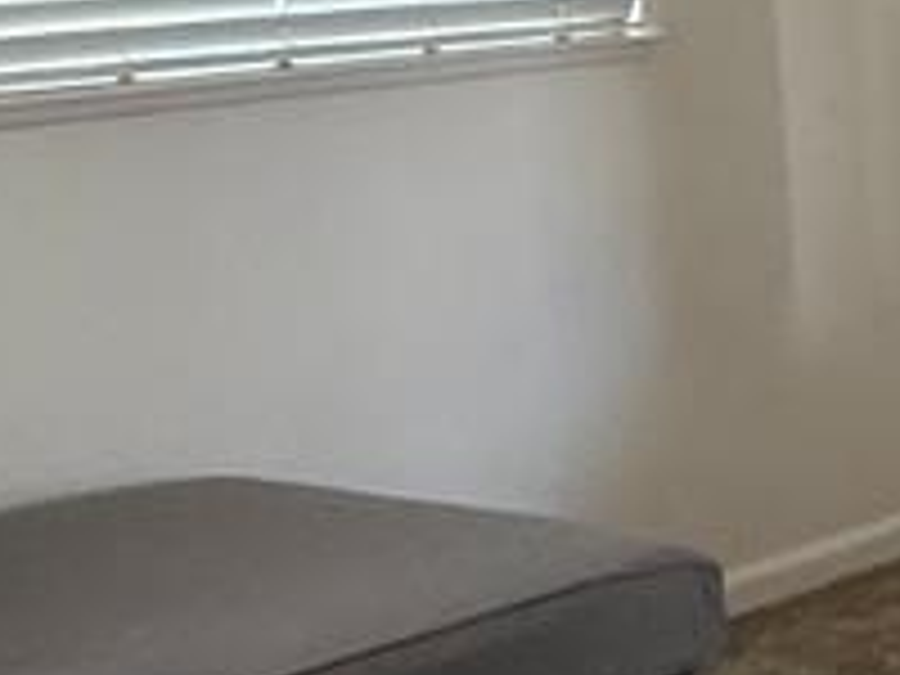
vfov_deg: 14.1
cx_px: 2124
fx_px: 2730
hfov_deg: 13.7
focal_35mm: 105
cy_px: 317
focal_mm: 2.22
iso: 250
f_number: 2.2
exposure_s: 1/54
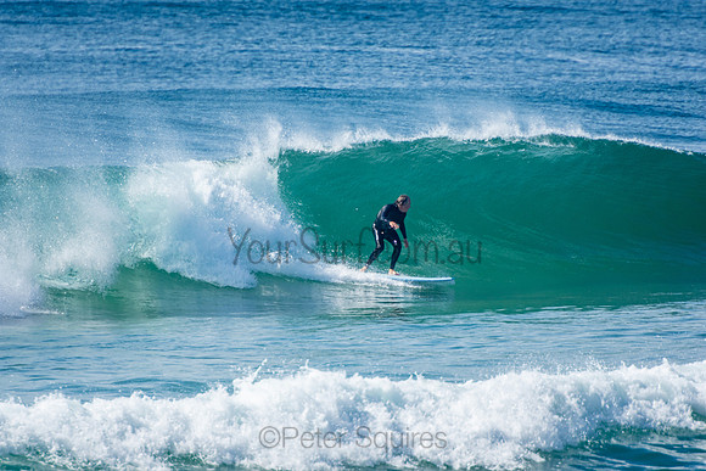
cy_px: 236
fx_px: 11769
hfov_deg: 3.4
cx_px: 353
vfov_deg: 2.3
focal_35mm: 600
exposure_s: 1/1250
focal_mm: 400
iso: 280
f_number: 5.6
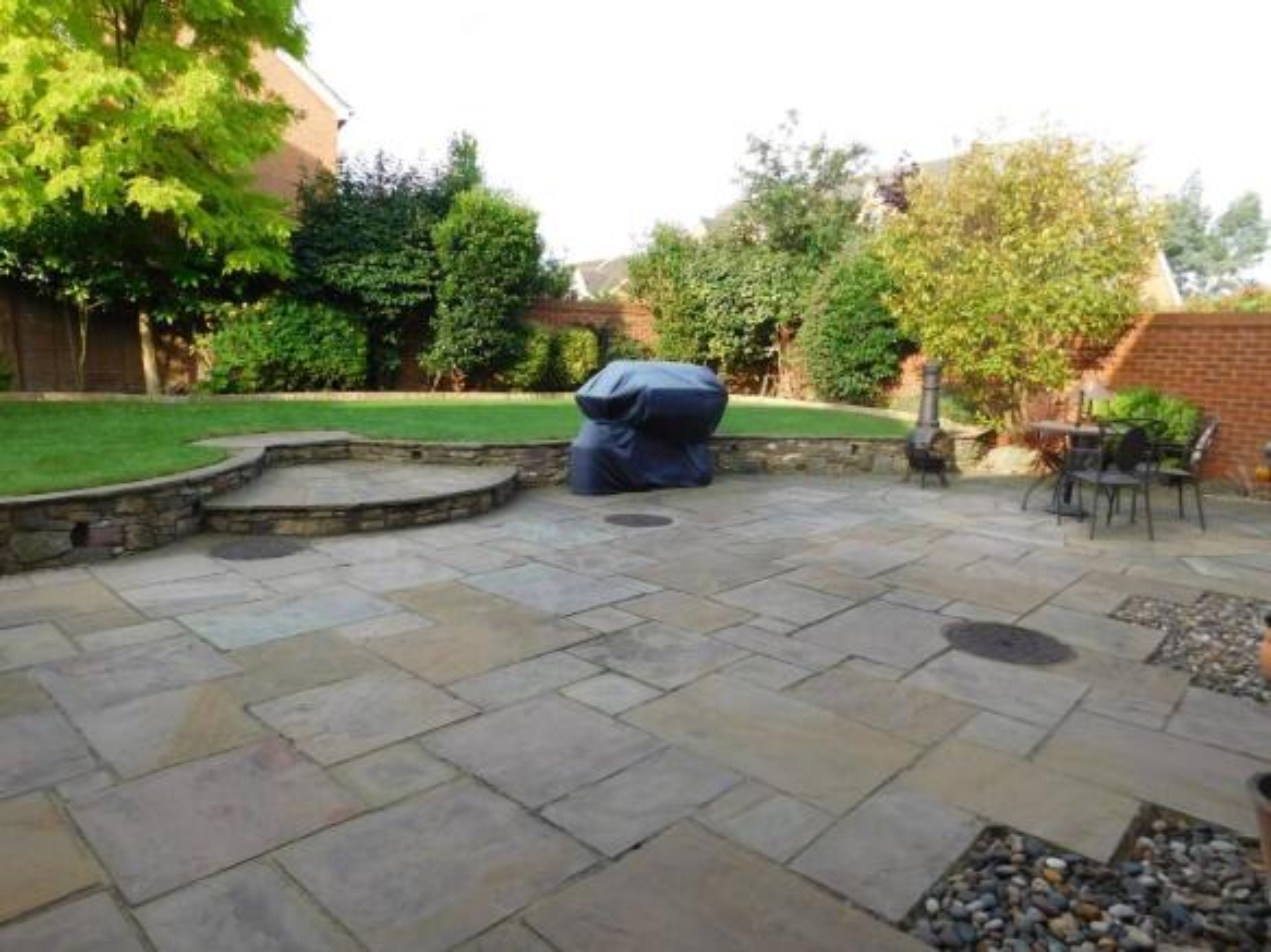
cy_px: 476
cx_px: 636
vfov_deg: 58.9
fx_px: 844
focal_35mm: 23
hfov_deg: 73.9
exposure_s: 1/320
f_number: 3
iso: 125
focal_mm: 4
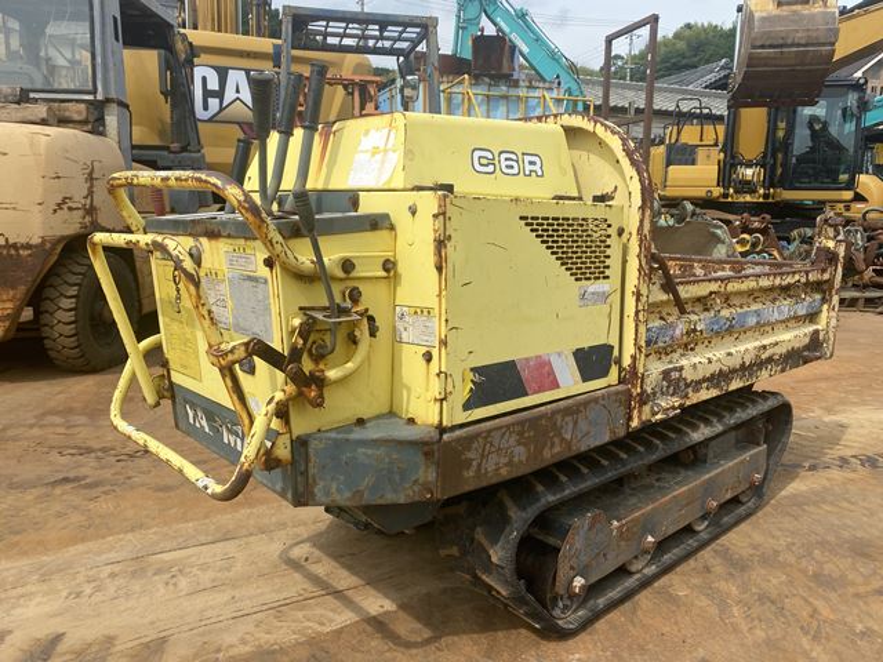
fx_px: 663
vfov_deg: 53.1
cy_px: 331
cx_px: 442
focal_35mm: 26
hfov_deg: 67.3
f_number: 1.8
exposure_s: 1/2817
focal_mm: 4.25
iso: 32
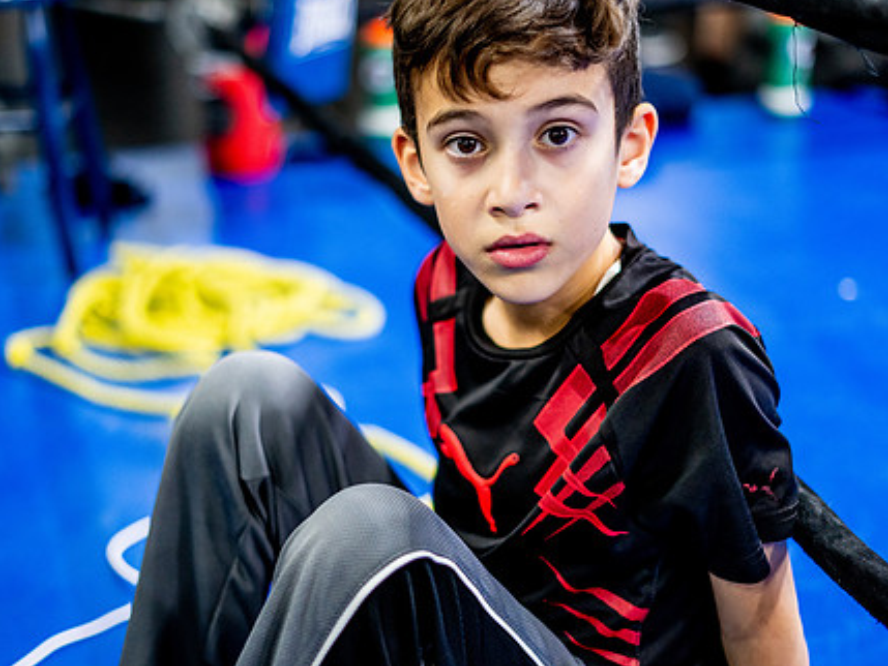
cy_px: 353
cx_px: 447
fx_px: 1668
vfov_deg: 22.6
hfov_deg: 29.8
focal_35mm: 65
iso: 2000
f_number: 1.8
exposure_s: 1/400
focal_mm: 50
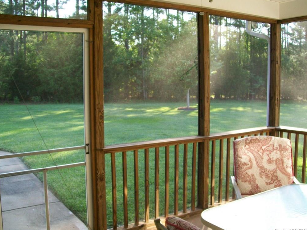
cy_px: 115
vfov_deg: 38.7
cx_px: 152
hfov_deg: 50.1
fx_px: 328
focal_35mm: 37
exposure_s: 1/125
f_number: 2.7
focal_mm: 6
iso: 112
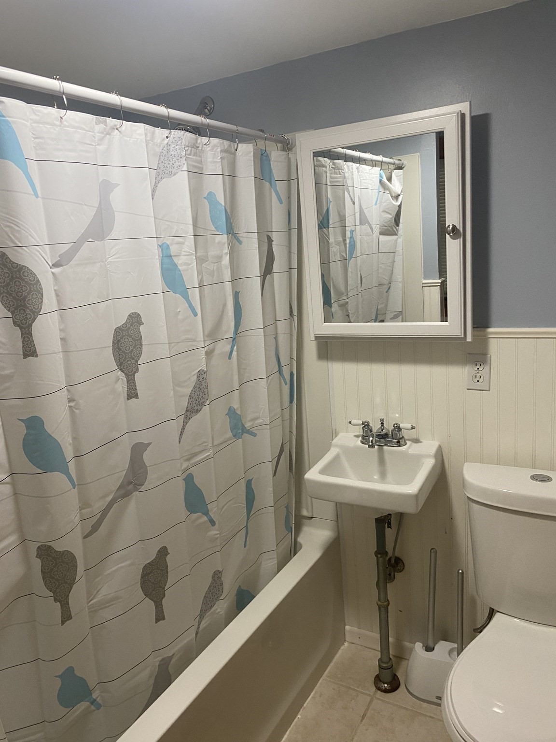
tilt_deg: -12.3
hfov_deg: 53.1
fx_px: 557
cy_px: 371
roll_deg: +4.7
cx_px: 278
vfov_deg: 67.3
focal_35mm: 26
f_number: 1.8
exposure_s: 1/60
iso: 160
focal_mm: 4.25
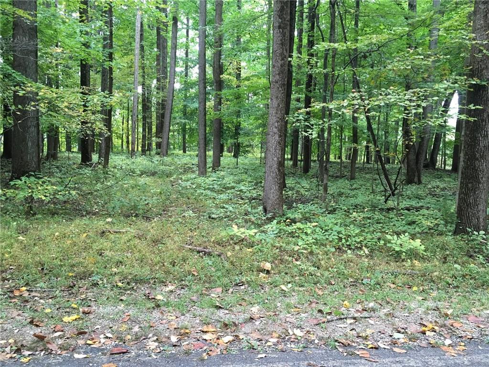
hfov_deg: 61.7
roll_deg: -1.9
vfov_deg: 48.2
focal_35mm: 29
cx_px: 244
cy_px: 184
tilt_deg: -5.6
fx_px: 410
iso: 80
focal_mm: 4.15
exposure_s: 1/30
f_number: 2.2
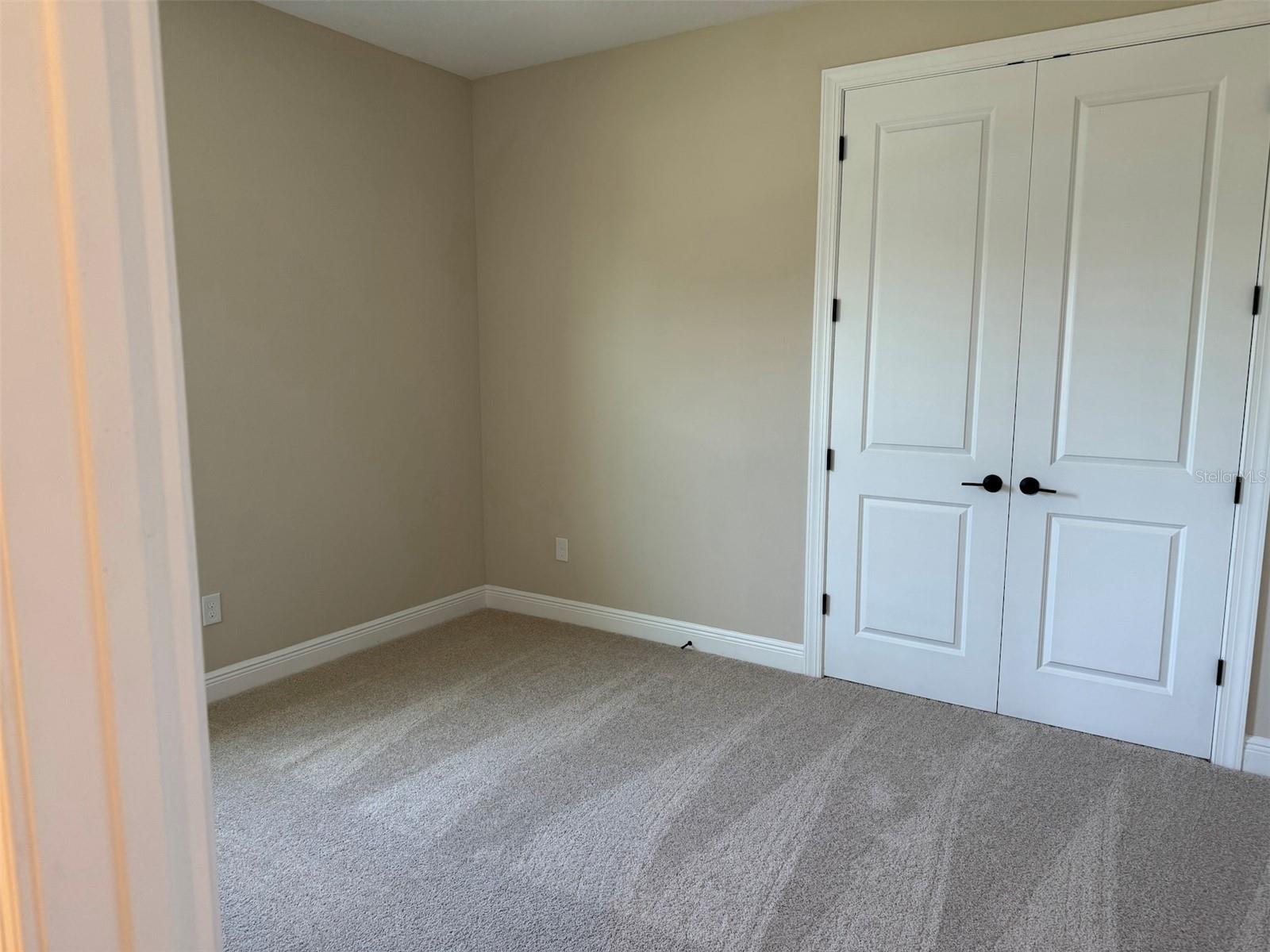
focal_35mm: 24
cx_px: 635
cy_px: 476
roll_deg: +0.1
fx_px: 881
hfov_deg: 71.6
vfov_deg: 56.8
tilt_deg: -8.0
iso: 125
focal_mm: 6.76
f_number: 1.78
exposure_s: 1/120
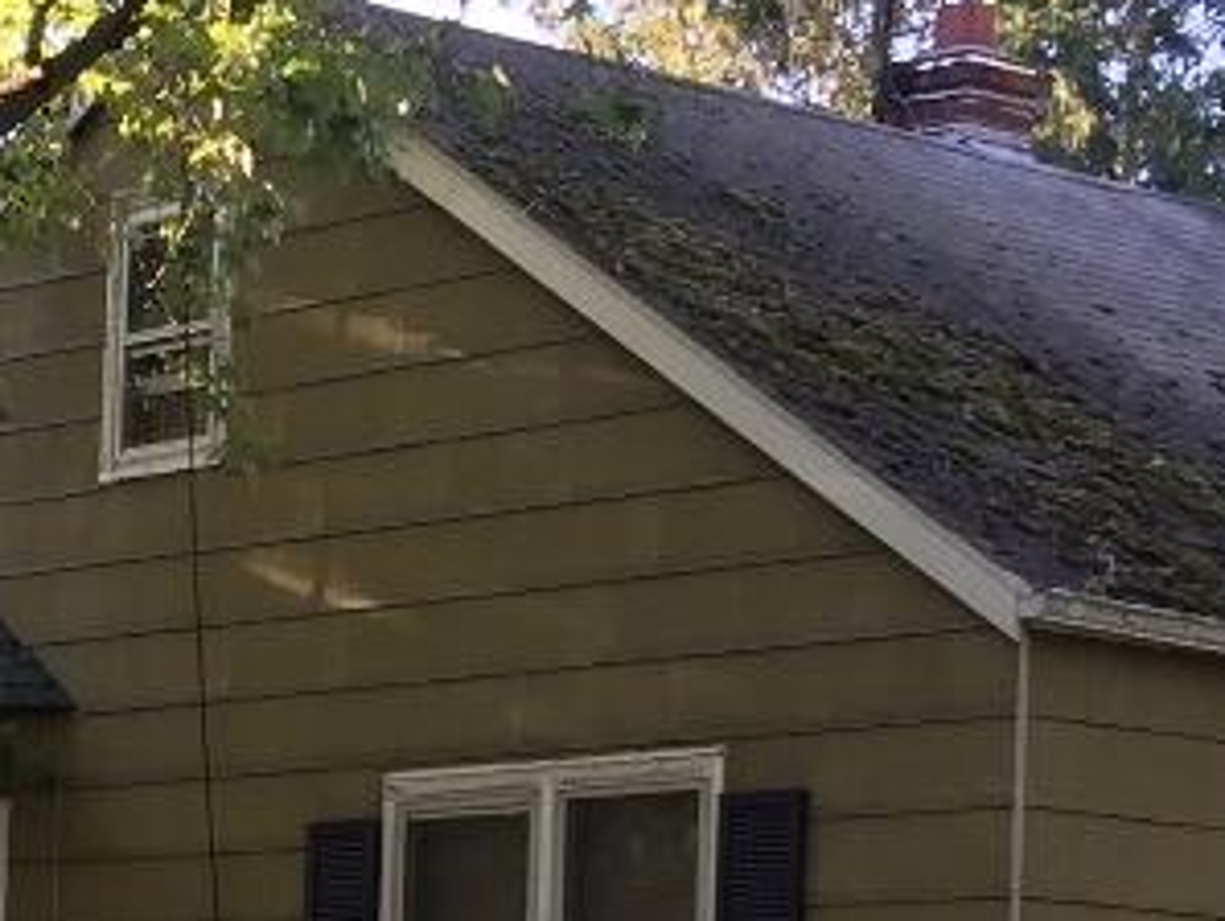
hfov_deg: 13.6
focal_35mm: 140
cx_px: -362
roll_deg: -3.1
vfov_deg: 10.3
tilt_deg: -0.1
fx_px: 4958
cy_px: 1320
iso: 40
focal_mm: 4.15
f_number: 2.2
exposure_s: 1/120
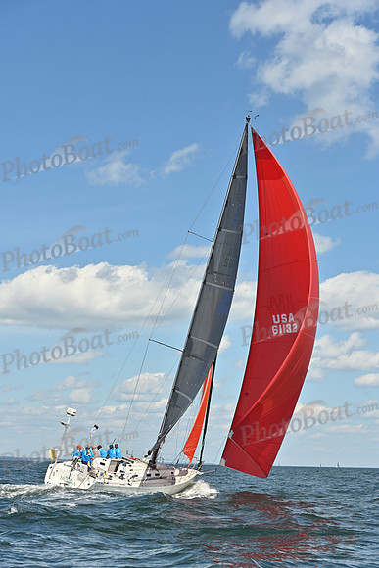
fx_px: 1105
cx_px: 190
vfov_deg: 28.8
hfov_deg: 19.5
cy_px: 284
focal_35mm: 70
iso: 250
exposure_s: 1/1250
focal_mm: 70
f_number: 8
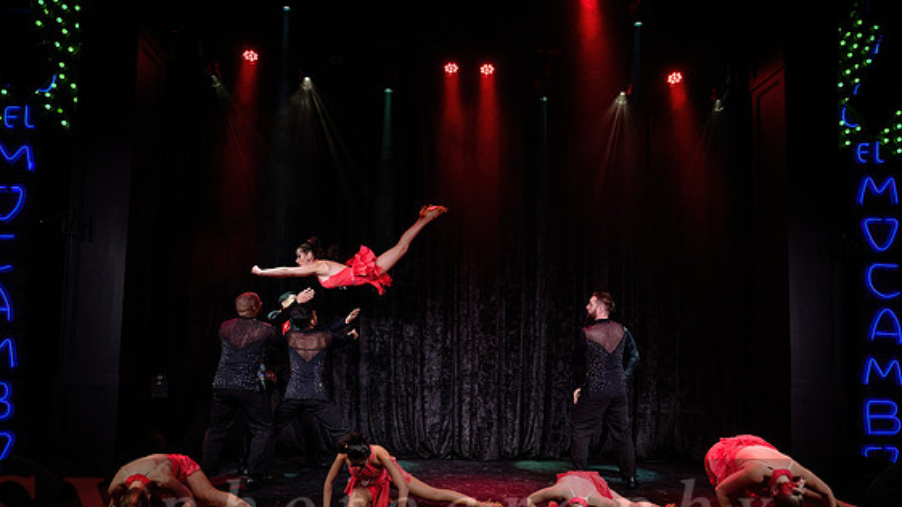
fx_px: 645
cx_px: 460
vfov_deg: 42.6
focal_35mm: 27
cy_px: 304
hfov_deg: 69.9
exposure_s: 1/400
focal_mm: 24
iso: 1600
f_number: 3.2
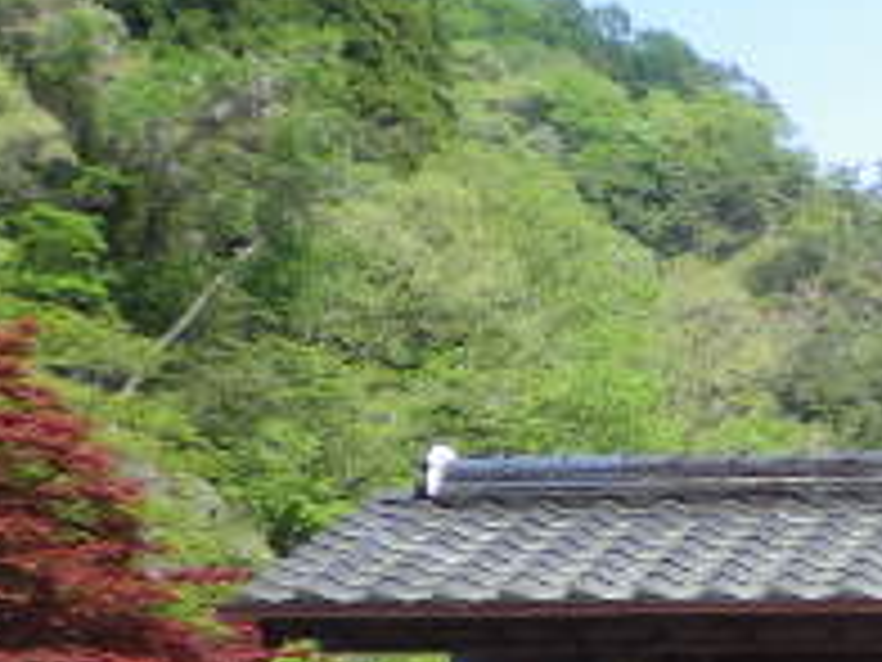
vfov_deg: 10.9
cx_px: 1332
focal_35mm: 134
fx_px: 3414
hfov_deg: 13.8
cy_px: 730
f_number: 3.8
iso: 125
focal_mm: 7.3
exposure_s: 1/500
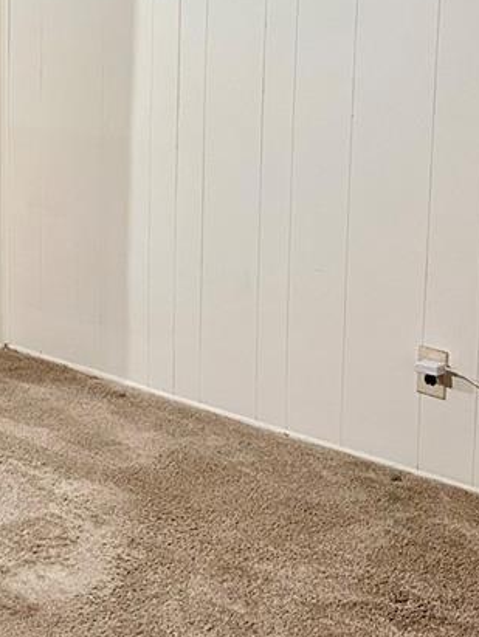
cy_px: 164
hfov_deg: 19.9
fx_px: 1289
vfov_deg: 27.4
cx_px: -79
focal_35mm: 70
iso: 320
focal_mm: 6.86
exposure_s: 1/60
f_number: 1.78
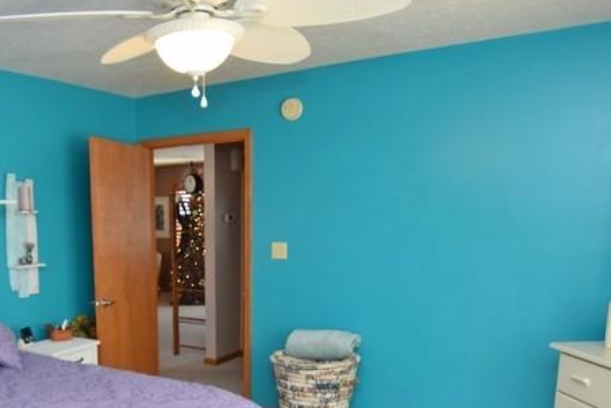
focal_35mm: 34
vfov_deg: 37.3
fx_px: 577
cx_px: 160
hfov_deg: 53.5
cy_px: 335
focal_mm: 10
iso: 400
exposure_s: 1/80
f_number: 4.5
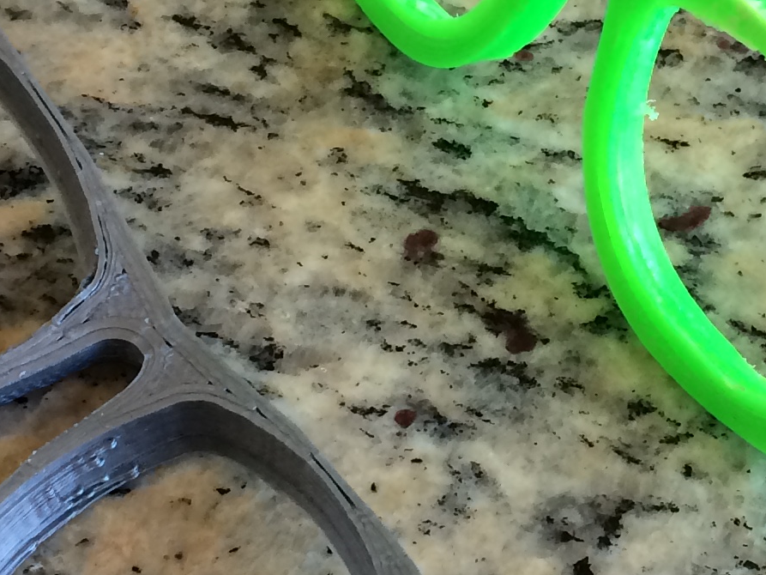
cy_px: 130
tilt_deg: -50.9
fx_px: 2346
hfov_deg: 18.1
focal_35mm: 106
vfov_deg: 13.9
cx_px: 763
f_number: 2.2
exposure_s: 1/40
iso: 40
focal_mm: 4.15
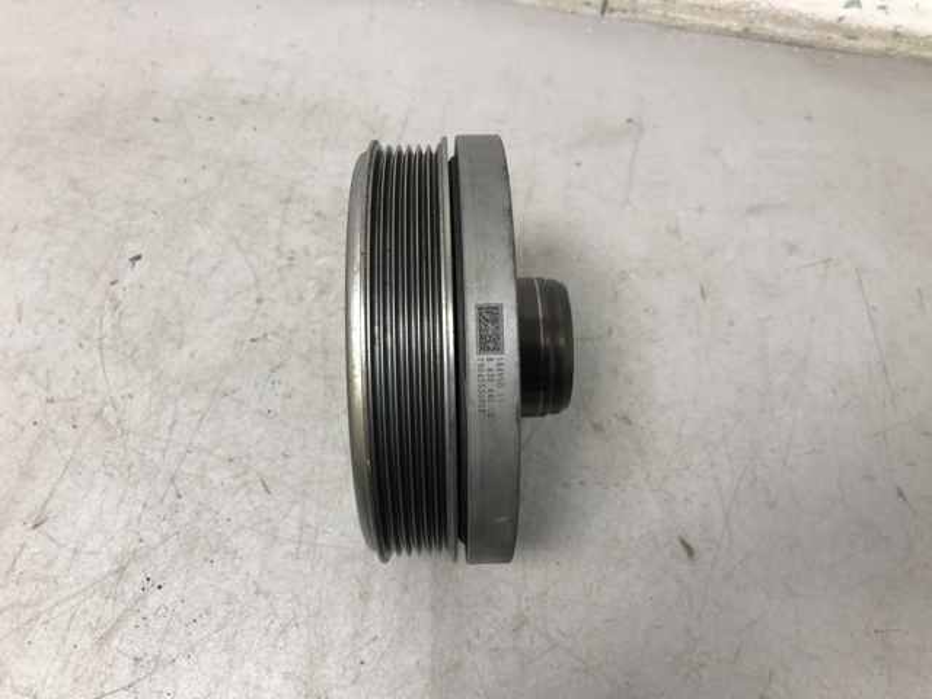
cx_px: 466
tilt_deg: -57.5
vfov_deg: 49.7
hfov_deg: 63.4
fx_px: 754
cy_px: 350
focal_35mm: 28
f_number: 1.8
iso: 40
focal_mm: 4
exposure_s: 1/25
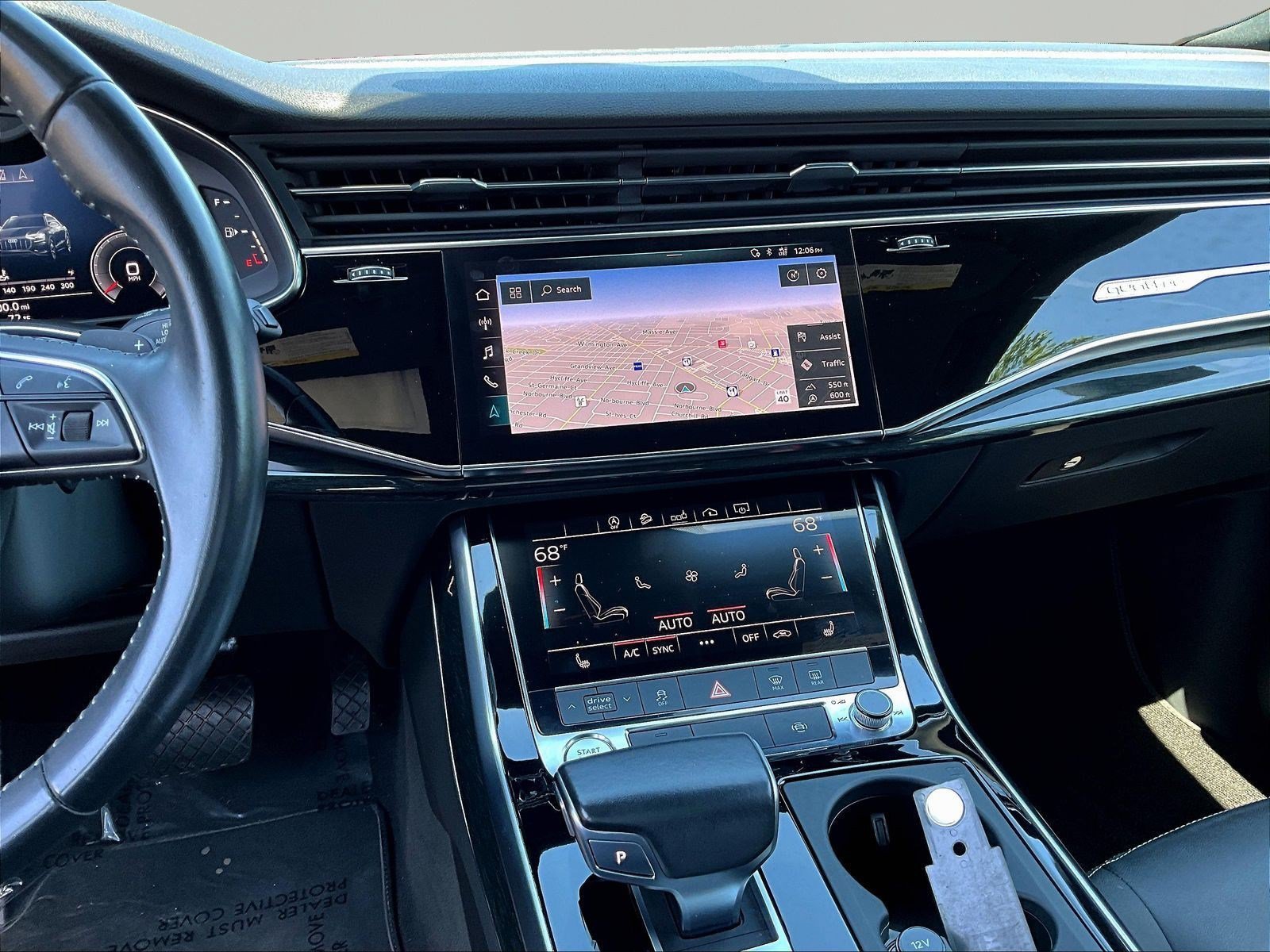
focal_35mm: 29
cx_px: 635
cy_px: 476
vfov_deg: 48.2
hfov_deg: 61.7
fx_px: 1064
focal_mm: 3
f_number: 1.8
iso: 64
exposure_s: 1/103
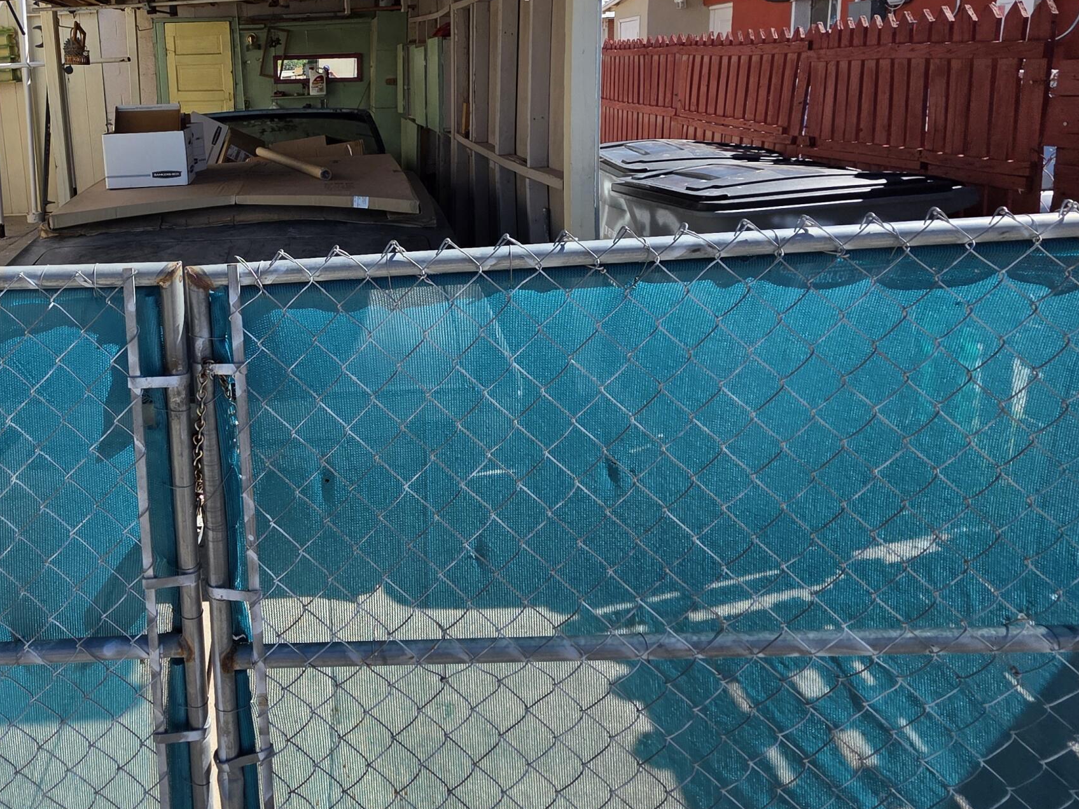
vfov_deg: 56.2
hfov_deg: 70.0
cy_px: 208
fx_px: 717
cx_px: 296
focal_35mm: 23
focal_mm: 2.2
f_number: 1.9
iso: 40
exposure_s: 1/2169
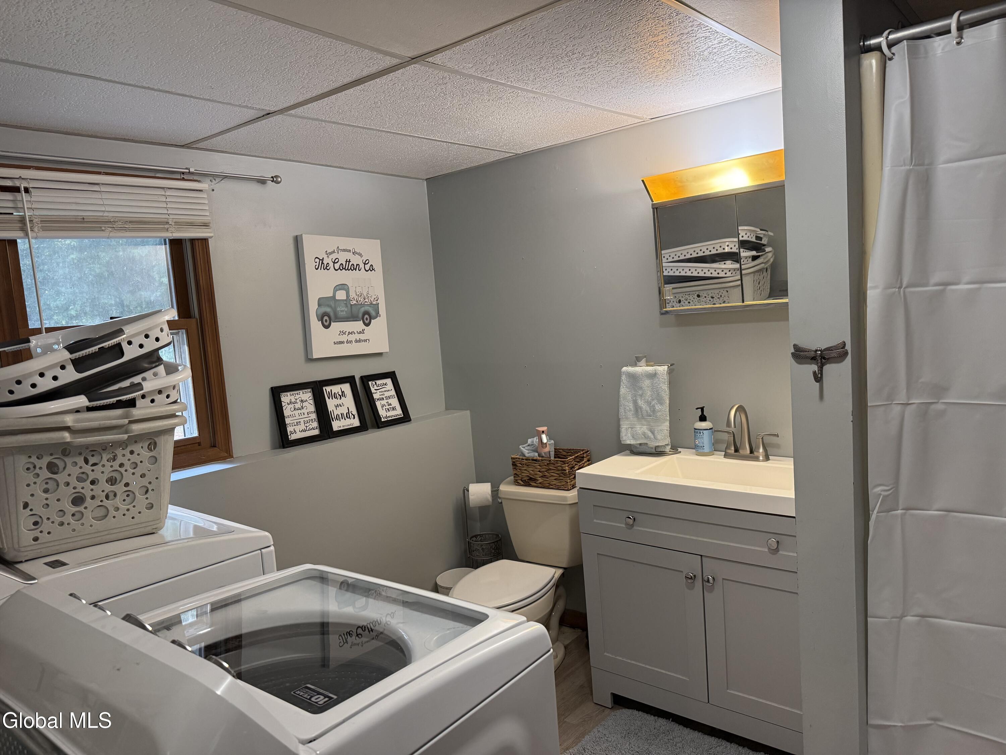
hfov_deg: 71.6
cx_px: 503
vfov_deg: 56.8
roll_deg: +4.2
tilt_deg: -5.3
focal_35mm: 24
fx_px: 697
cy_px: 378
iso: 320
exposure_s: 1/120
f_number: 1.78
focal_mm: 6.76
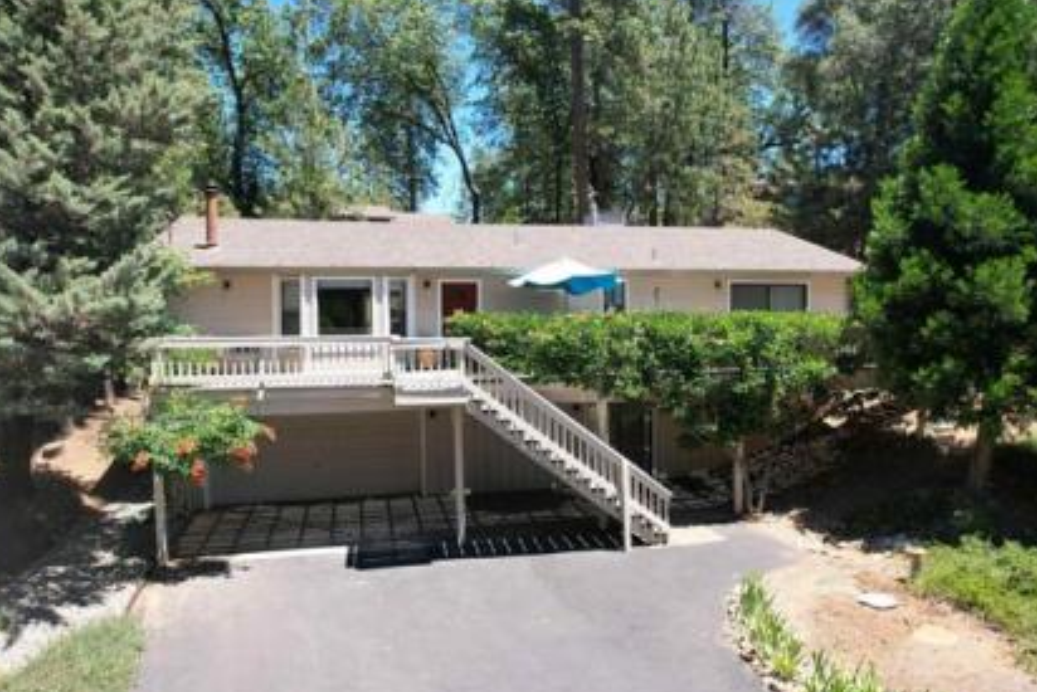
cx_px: 532
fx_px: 692
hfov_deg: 73.7
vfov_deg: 53.2
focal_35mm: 24
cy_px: 342
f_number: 2.8
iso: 100
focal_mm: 8.38
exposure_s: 1/640
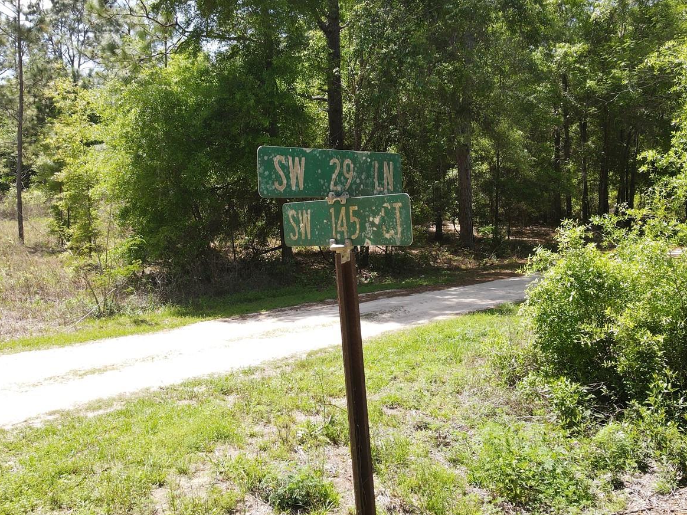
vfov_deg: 42.8
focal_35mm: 33
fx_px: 655
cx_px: 352
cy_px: 212
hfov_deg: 55.3
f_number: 2.8
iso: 100
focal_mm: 4.5
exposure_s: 1/200
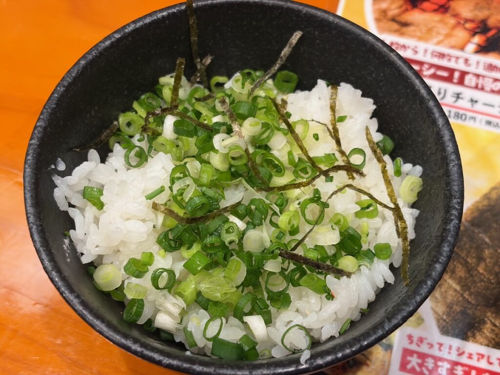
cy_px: 188
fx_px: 751
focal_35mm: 52
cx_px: 250
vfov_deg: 28.0
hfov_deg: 36.8
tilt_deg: -63.0
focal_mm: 5.96
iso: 100
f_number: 1.6
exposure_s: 1/33
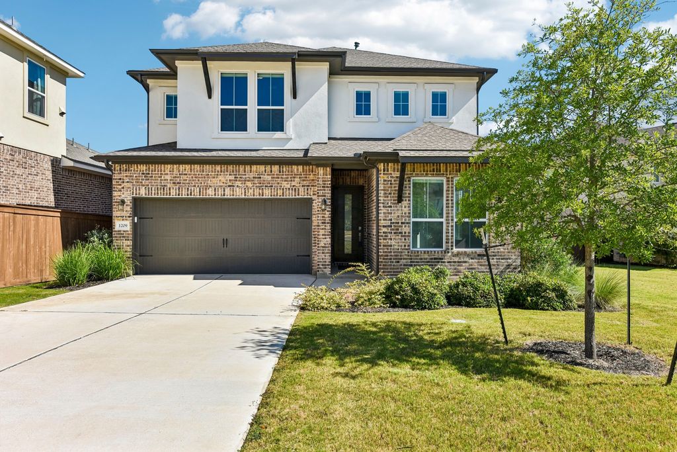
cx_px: 338
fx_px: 433
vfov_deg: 55.1
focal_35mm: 23
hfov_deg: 76.1
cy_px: 226
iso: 100
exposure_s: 1/400
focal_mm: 23
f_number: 8
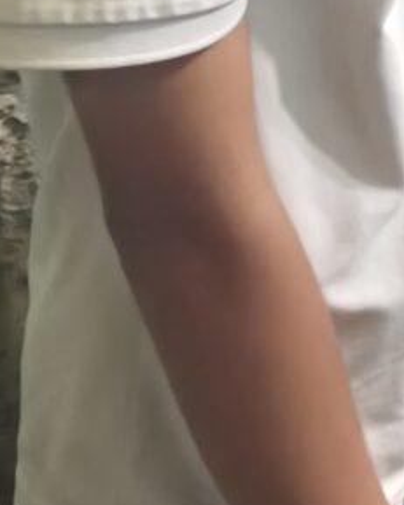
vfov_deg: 10.6
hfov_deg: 7.9
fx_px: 2378
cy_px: -671
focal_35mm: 159
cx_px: 1357
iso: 5000
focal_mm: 5.35
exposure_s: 1/10.9
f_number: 1.7
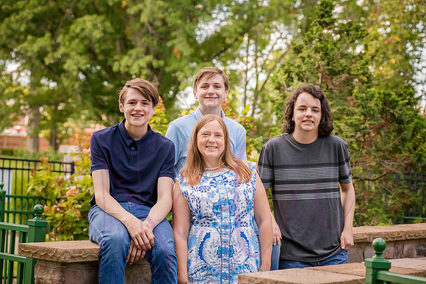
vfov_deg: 15.9
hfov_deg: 23.6
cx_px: 213
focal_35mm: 86
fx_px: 1018
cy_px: 142
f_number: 5.6
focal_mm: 86
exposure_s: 1/320
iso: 400
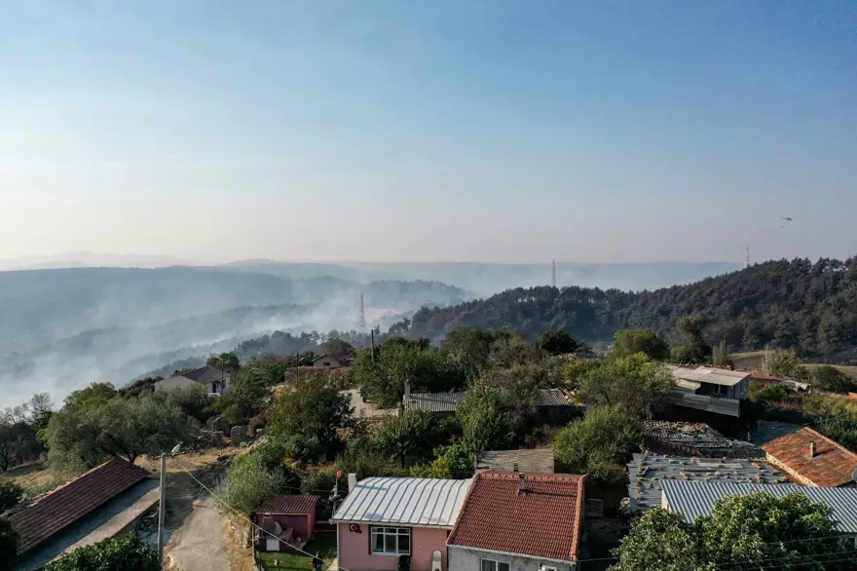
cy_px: 286
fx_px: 666
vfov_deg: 46.4
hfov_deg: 65.5
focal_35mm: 28
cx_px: 428
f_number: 3.2
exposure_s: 1/5000
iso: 400
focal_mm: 10.26
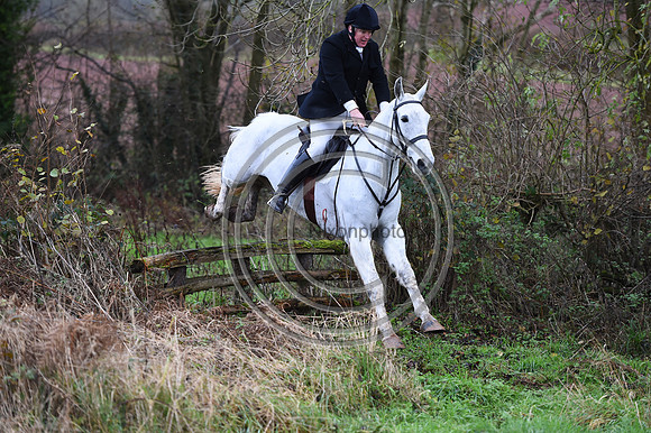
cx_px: 326
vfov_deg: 10.1
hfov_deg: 15.2
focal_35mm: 135
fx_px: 2440
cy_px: 216
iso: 800
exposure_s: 1/1000
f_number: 3.5
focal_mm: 135
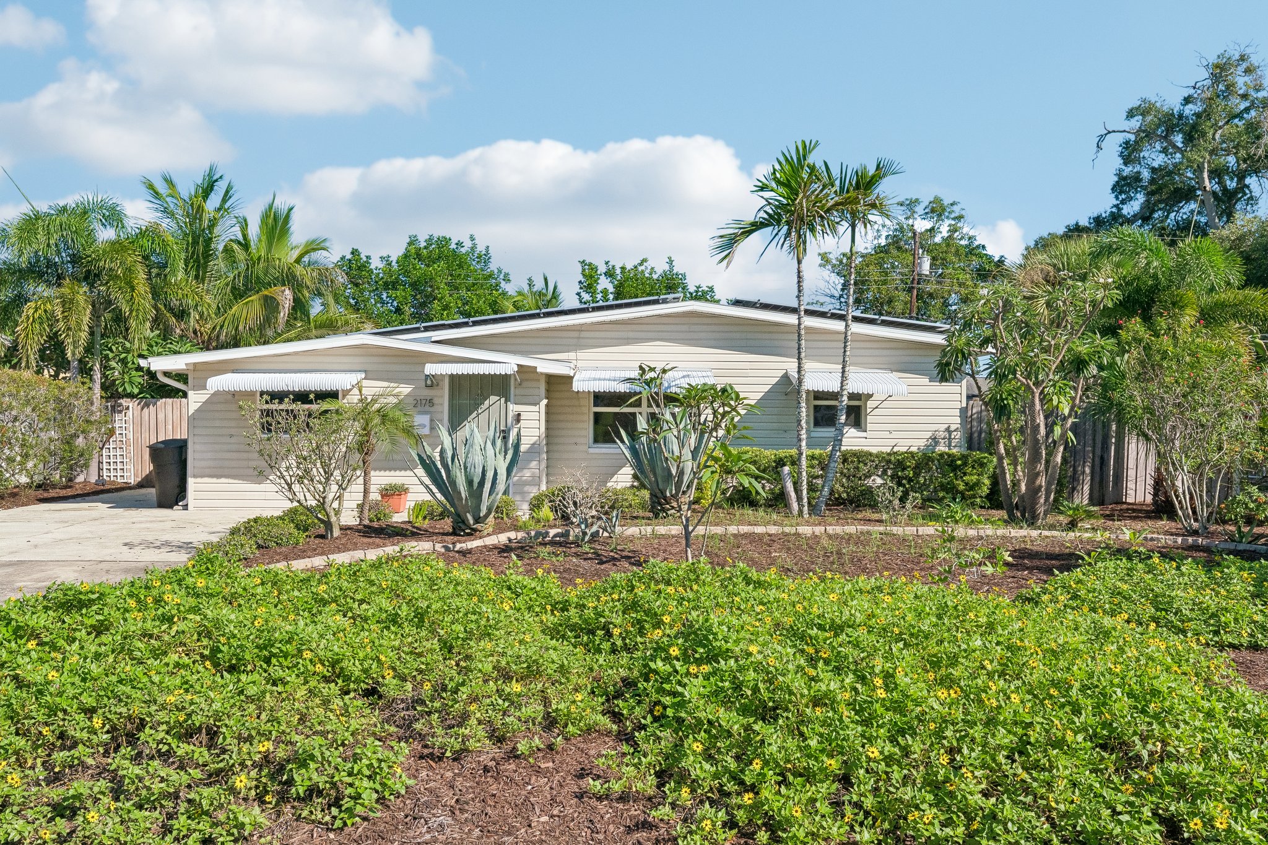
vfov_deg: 43.6
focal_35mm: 30
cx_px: 634
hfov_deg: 61.9
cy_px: 422
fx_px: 1057
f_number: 8
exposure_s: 1/3200
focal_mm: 20
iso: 800
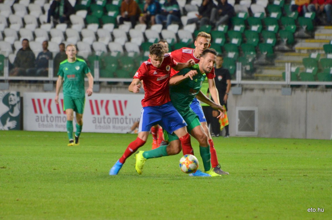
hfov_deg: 4.6
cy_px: 110
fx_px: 4142
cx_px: 166
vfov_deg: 3.0
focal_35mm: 450
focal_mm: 300
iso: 1600
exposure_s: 1/250
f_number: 5.6
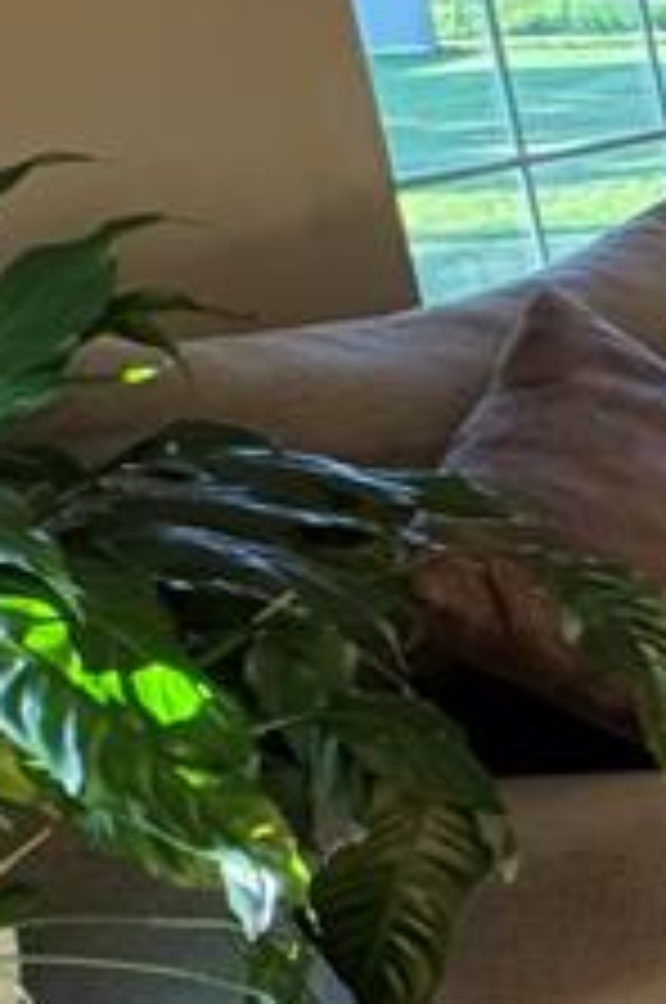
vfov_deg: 29.8
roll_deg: +0.1
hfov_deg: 10.8
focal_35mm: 67
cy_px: 311
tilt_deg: -13.1
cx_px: 2102
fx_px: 1865
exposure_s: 1/73
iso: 320
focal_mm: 2.22
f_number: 2.2
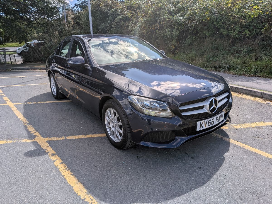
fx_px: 189
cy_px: 102
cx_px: 136
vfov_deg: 56.8
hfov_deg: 71.6
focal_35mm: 24
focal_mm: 4.53
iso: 27
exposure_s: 1/9346
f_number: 1.7
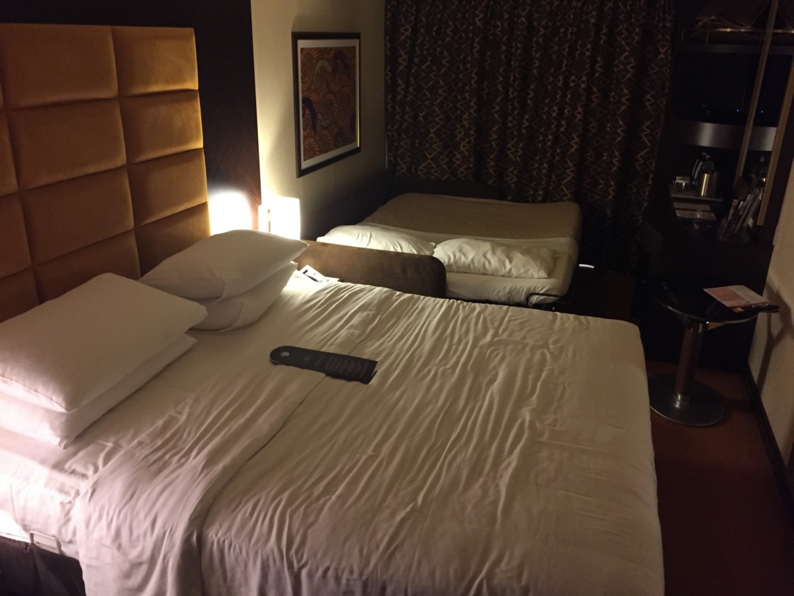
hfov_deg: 61.7
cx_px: 397
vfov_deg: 48.2
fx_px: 665
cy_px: 298
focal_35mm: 29
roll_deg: -1.7
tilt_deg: -21.5
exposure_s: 1/17
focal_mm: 4.15
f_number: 2.2
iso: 250
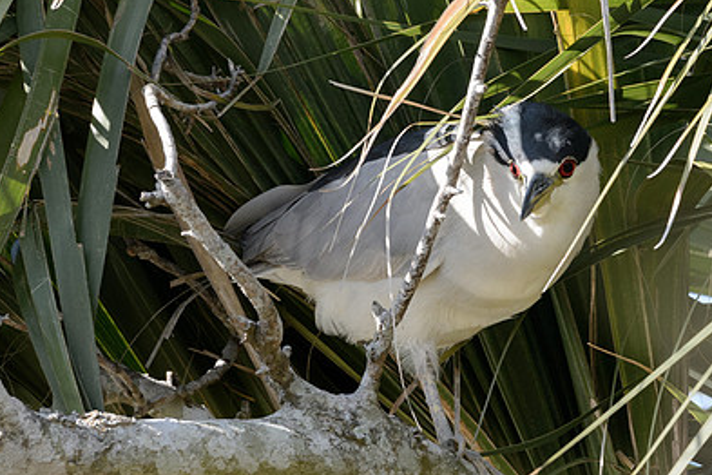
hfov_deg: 2.1
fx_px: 19697
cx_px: 491
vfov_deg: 1.4
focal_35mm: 996
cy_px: 200
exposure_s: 1/1000
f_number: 9
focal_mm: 500
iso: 2000
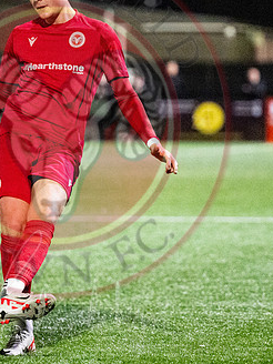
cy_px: 150
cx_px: 151
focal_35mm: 369
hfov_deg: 4.0
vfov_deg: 5.4
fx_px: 3880
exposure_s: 1/1000
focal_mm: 145
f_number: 2.8
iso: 8000
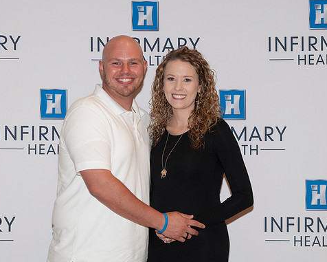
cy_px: 130
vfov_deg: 16.0
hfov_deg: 20.0
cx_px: 156
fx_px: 929
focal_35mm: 96
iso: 400
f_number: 5.6
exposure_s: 1/60
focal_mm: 56
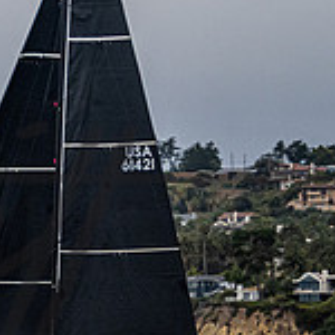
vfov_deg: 5.5
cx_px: 52
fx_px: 3460
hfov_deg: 5.5
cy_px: 265
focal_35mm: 316
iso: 800
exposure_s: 1/4000
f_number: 6
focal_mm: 70
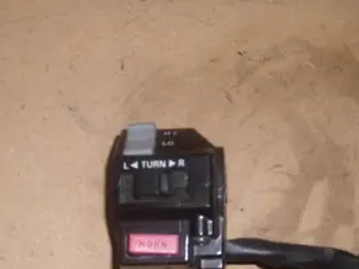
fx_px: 653
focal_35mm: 63
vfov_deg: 23.2
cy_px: 175
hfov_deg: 30.7
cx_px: 168
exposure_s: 1/30
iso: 50
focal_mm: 5.8
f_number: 7.1
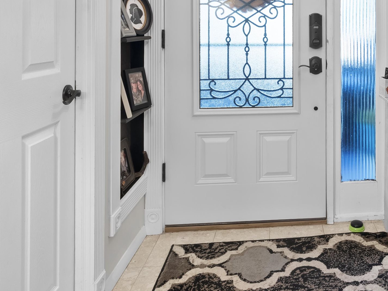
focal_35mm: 33
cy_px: 20
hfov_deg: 51.7
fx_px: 370
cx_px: 313
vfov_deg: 39.3
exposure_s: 1/1.25
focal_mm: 16
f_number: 9
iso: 250
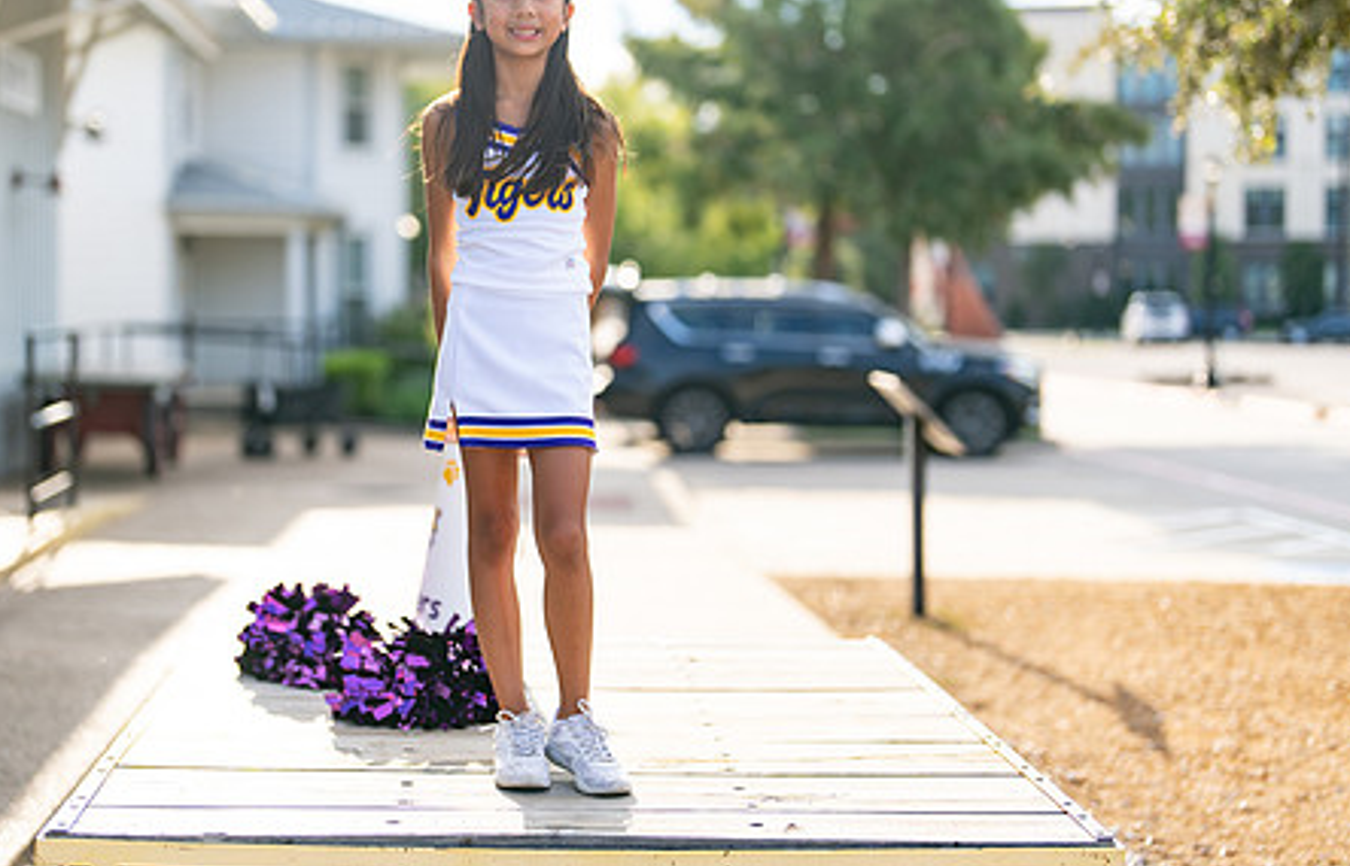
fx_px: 2447
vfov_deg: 20.1
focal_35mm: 66
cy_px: 340
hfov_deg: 30.7
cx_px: 526
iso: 100
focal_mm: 50
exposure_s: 1/1600
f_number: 1.2
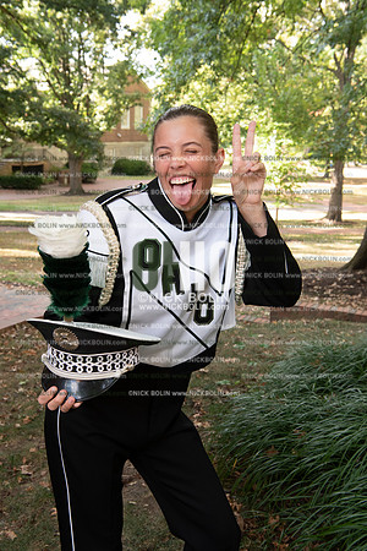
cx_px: 184
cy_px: 276
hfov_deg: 29.9
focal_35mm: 45
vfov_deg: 43.6
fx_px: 688
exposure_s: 1/100
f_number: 8
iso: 800
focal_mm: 45
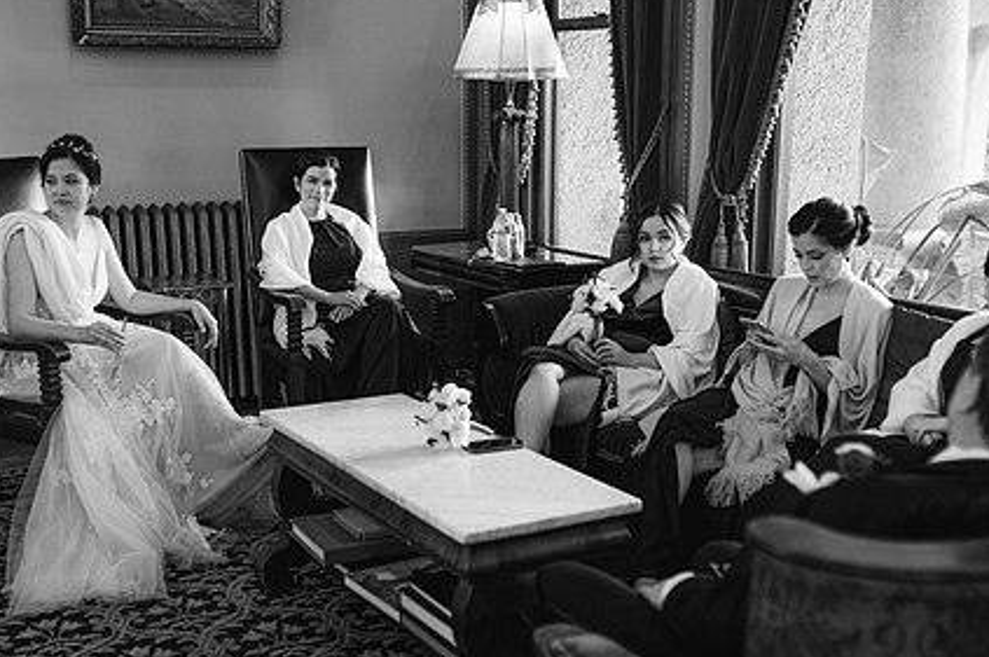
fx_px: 1317
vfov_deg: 27.8
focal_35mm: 48
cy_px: 435
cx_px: 463
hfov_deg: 41.1
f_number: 2
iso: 1100
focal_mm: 35
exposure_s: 1/125
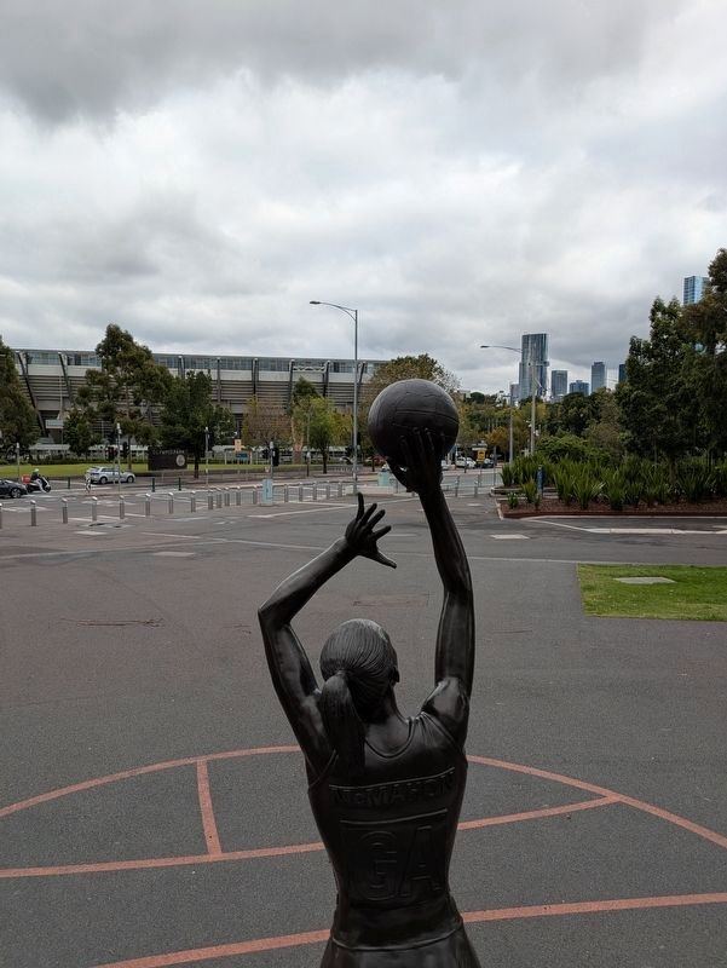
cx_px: 364
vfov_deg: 69.4
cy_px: 484
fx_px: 699
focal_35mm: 25
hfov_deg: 54.9
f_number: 1.89
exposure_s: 1/1366
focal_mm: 5.43
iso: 51
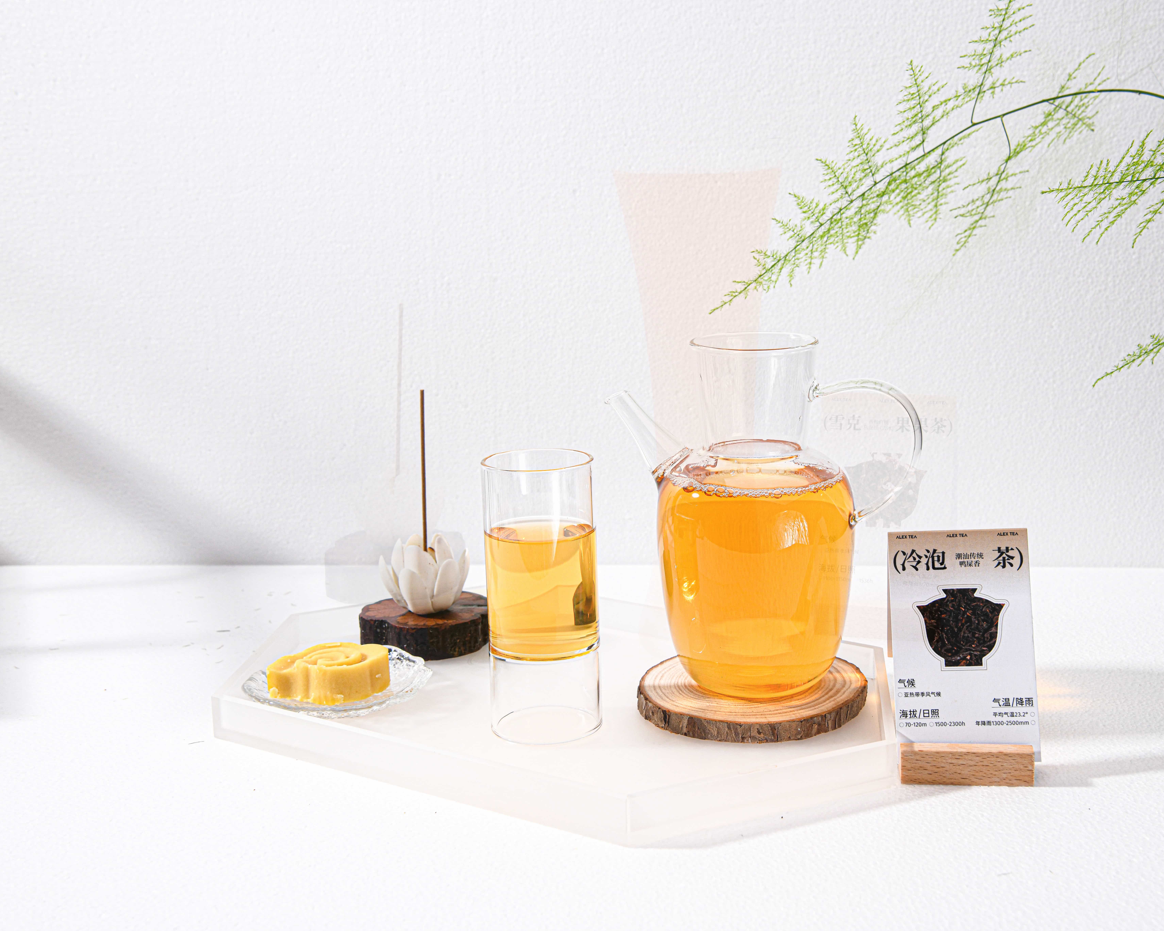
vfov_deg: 29.1
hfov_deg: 35.9
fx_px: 1791
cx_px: 669
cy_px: 464
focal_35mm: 52
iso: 250
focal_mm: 46
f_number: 11
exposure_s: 1/200
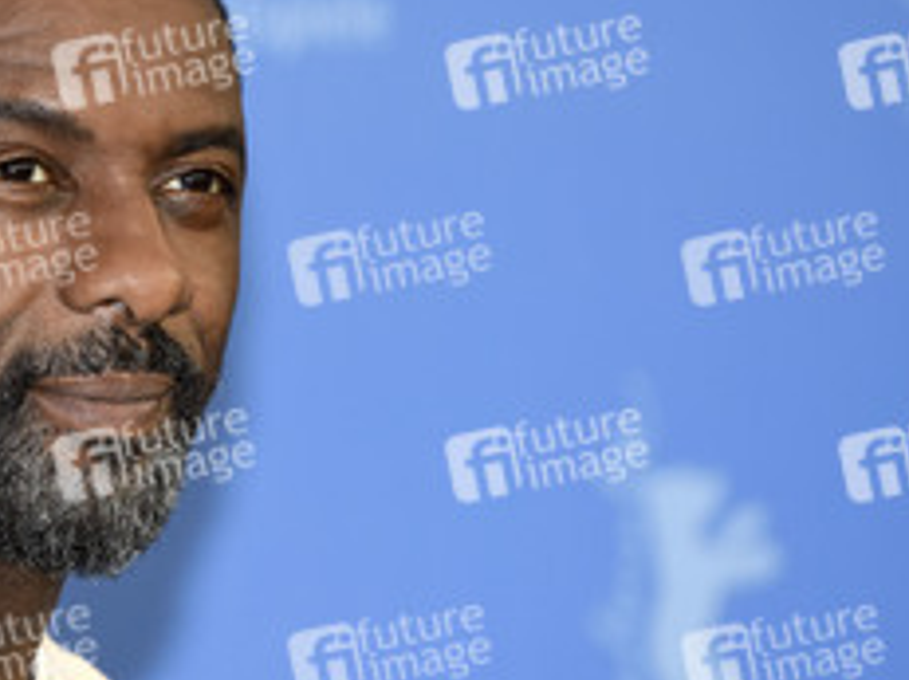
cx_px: 49
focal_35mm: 549
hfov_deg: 3.6
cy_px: 358
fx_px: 14407
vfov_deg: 2.7
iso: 640
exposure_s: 1/400
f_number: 3.5
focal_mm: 195
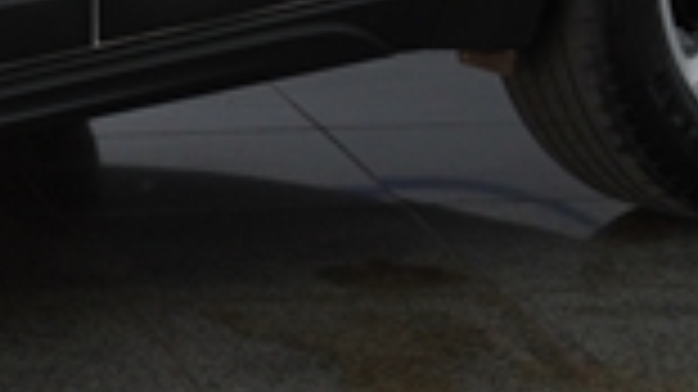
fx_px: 5169
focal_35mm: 279
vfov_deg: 4.3
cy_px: -421
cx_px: -639
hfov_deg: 7.5
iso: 125
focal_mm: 27
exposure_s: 1/160
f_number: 4
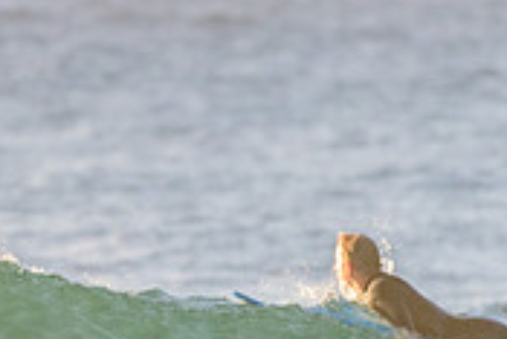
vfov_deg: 0.7
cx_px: 22
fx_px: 28528
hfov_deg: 1.0
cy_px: 407
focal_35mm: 2024
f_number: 5.6
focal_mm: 500
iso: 1000
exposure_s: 1/2000
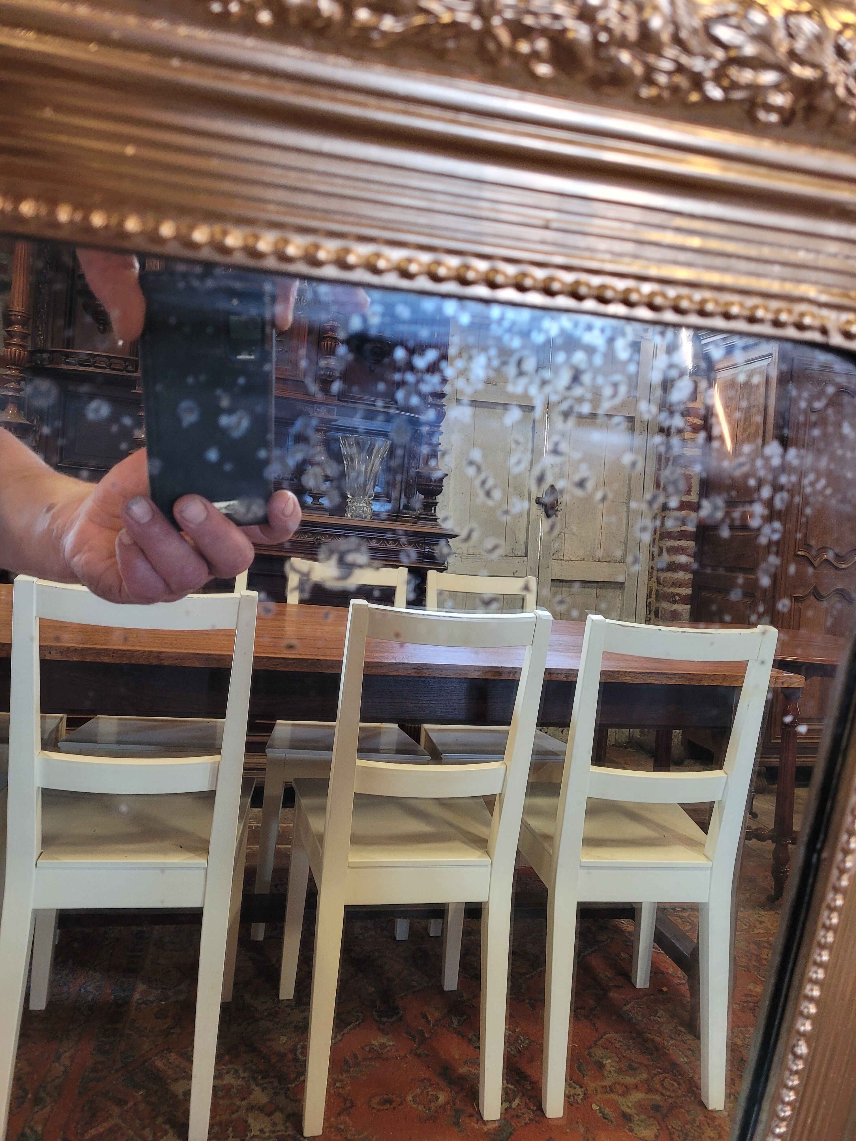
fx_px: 857
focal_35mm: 26
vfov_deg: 67.3
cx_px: 428
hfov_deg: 53.1
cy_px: 570
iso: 250
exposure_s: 1/50
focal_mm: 5.4
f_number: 1.8
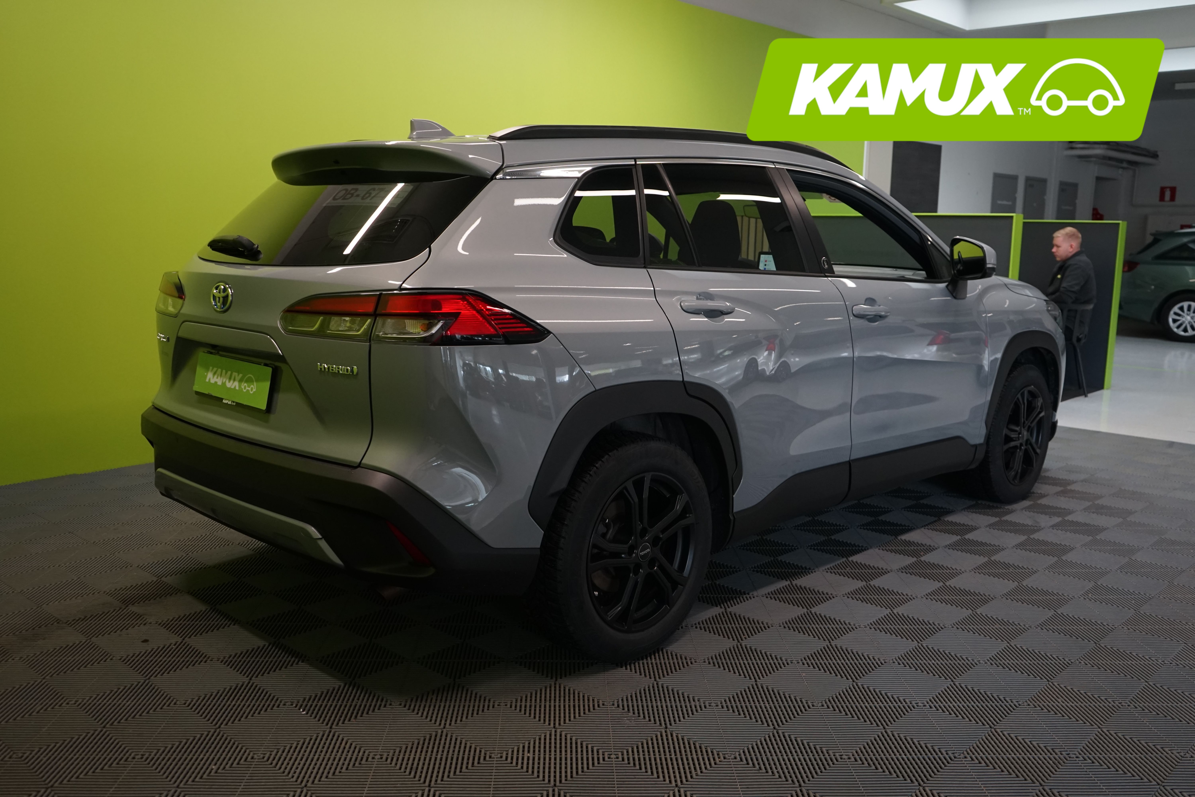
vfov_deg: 42.3
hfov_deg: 60.3
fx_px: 1029
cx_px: 598
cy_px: 398
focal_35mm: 31
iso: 1250
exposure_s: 1/40
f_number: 5.6
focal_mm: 31
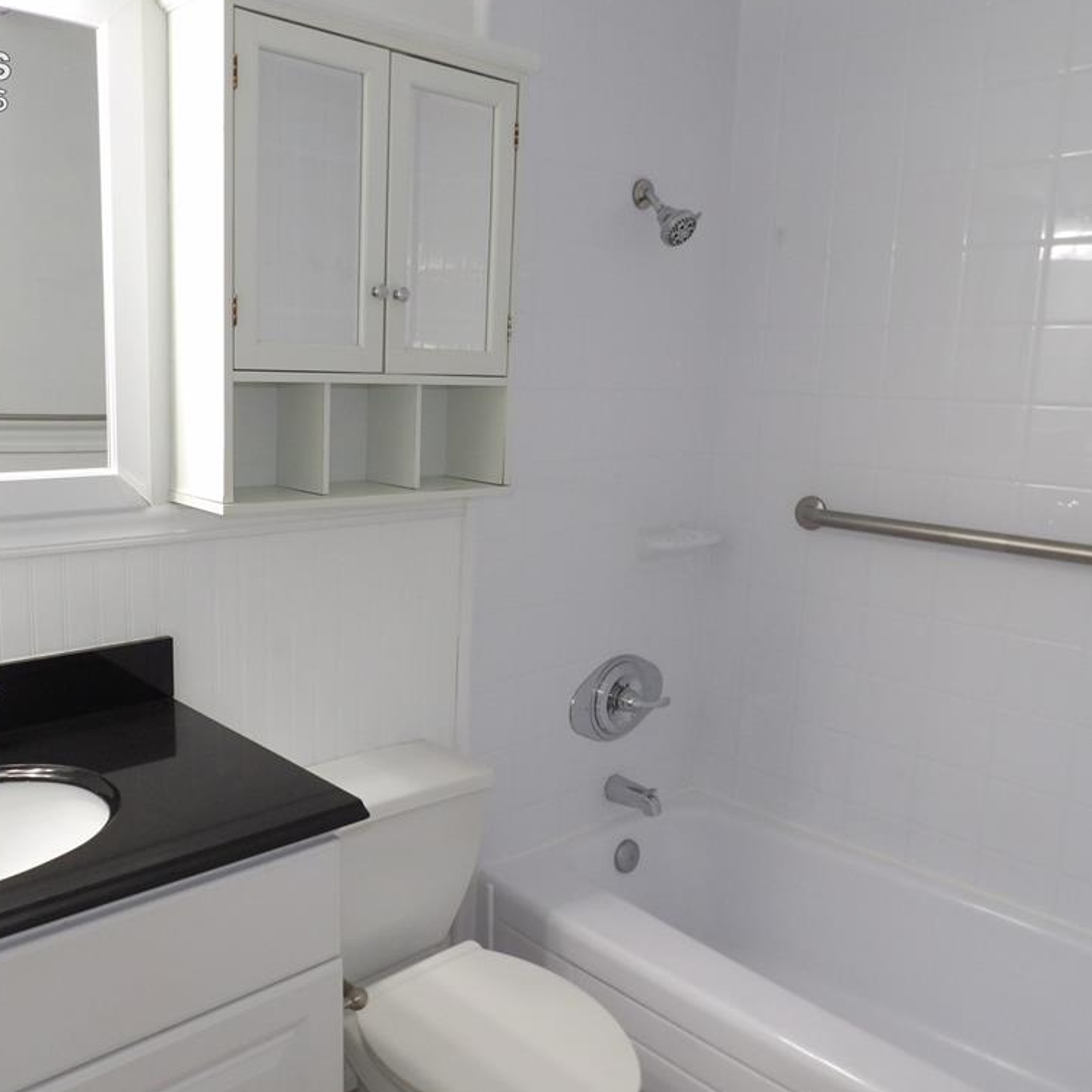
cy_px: 542
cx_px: 472
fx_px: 1035
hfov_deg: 55.4
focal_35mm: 29
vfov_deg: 55.6
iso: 200
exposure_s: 1/33
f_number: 3.2
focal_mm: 4.3
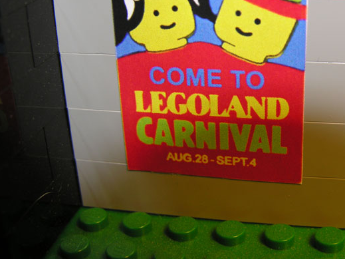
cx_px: 237
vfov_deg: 25.5
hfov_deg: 33.4
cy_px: 91
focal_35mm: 57
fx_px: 568
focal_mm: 9.5
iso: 50
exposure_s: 1/60.1
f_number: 2.8
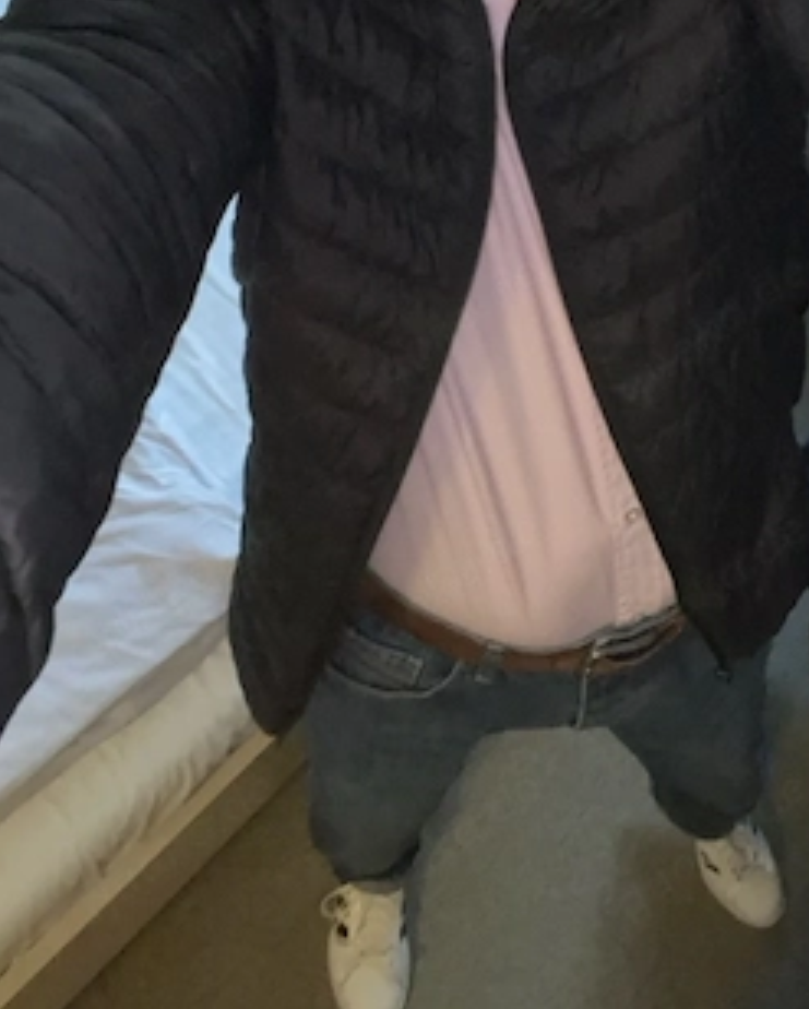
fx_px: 1136
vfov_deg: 47.3
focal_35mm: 38
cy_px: 357
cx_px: 485
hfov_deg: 39.1
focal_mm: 2.71
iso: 1000
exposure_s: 1/18
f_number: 2.2
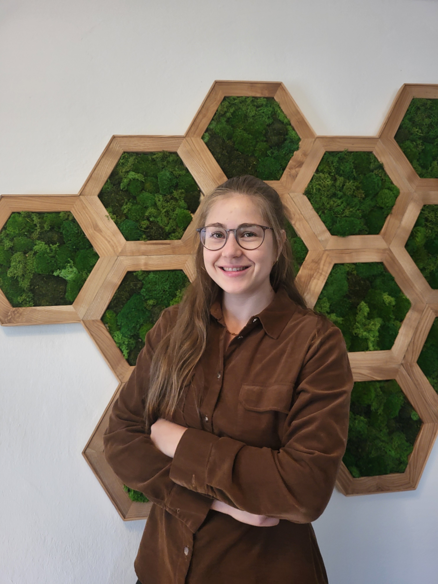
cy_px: 292
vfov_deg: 67.3
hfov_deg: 53.1
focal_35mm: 26
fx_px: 439
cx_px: 219
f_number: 1.8
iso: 200
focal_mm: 5.4
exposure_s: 1/100
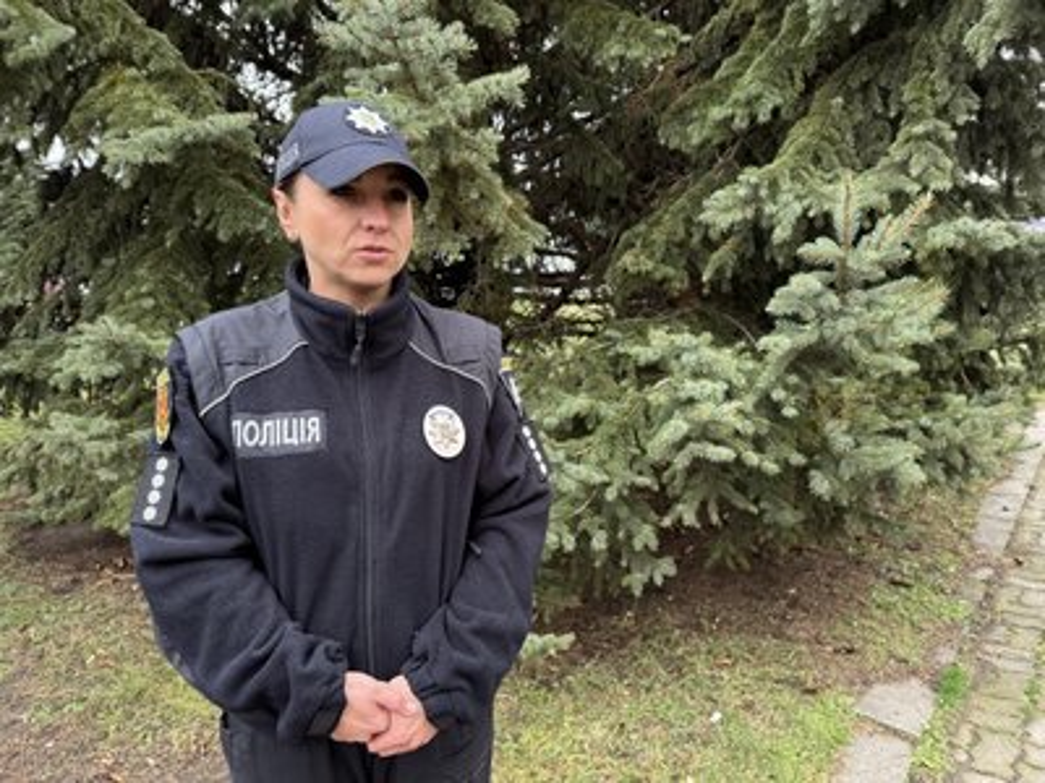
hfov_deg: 71.6
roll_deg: -0.3
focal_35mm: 24
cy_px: 392
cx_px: 522
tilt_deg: -9.8
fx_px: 725
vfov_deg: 56.8
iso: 160
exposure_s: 1/121
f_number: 1.78
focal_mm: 6.76
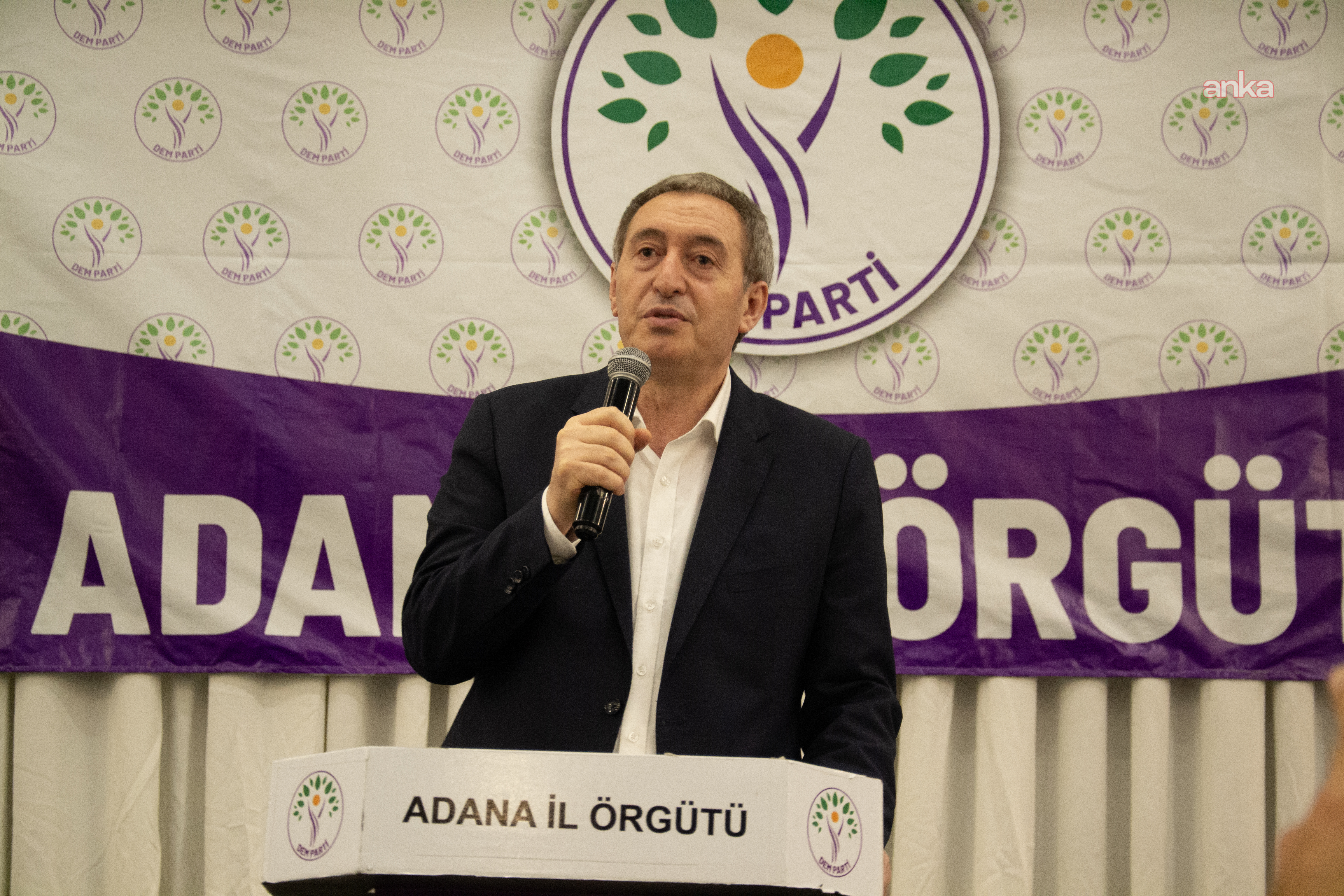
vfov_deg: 18.2
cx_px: 672
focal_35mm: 75
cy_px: 448
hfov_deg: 27.0
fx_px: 2800
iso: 1800
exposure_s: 1/30
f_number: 5
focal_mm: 50
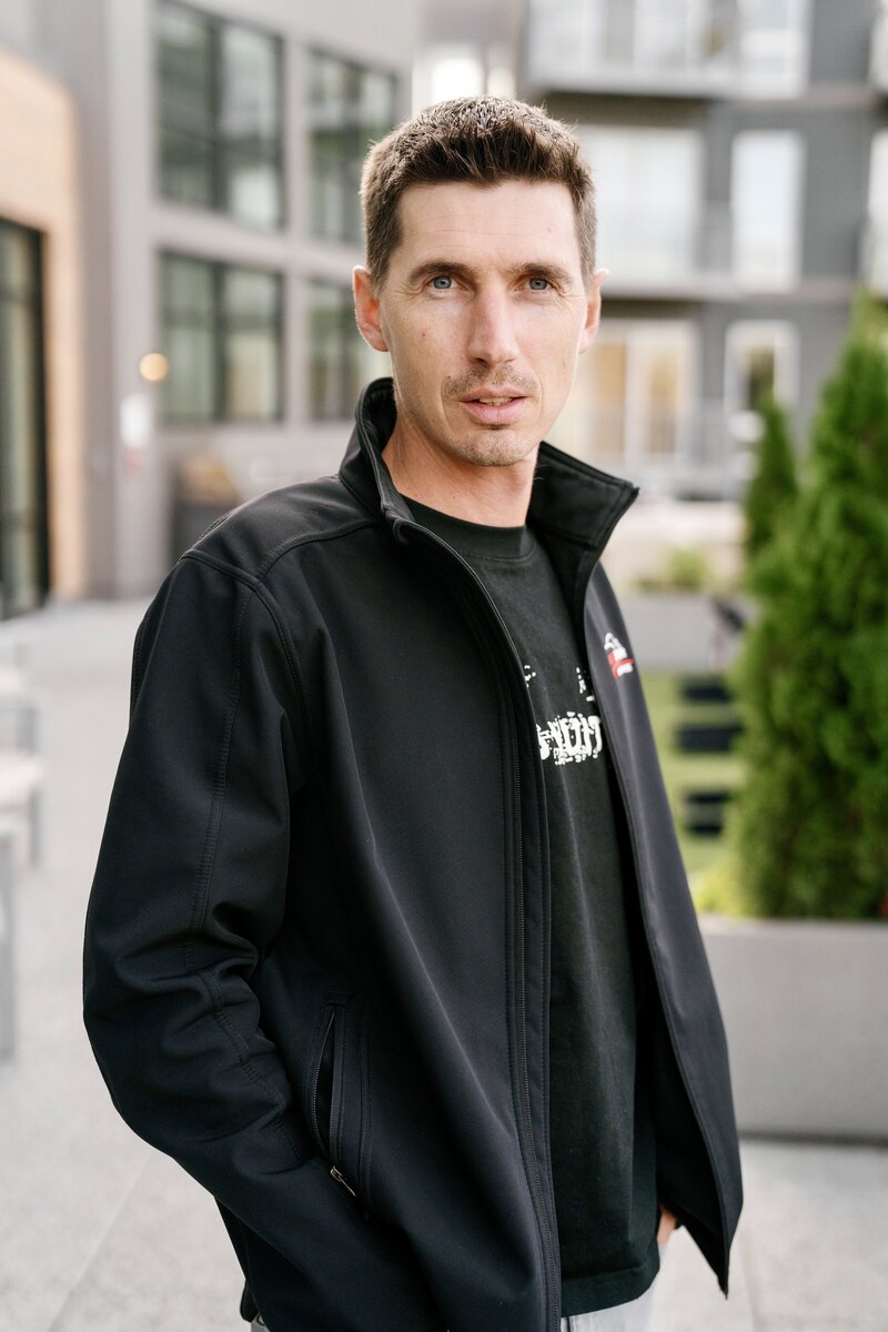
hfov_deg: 27.0
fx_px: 1850
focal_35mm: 50
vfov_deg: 39.6
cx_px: 444
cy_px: 666
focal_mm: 50
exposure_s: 1/3200
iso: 1600
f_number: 2.5
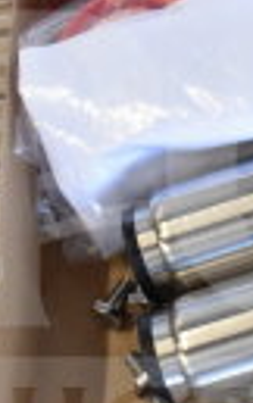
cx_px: 241
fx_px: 2694
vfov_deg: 8.6
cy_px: 258
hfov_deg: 5.4
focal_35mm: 245
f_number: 4.5
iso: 1100
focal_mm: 34
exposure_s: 1/50
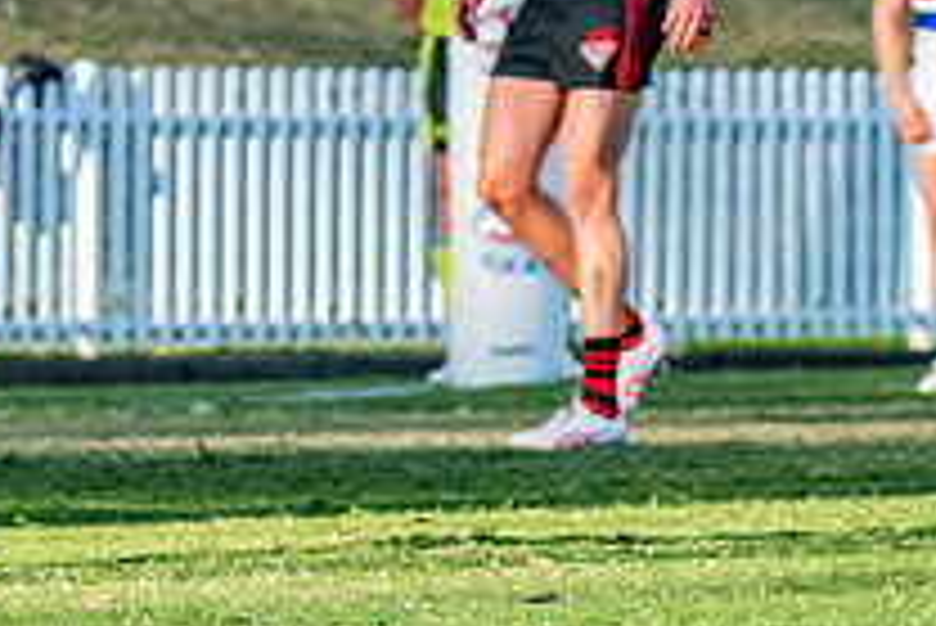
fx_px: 23494
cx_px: -287
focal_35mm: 903
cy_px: -212
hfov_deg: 2.3
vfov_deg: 1.5
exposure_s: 1/1600
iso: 800
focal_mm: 210
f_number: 6.3
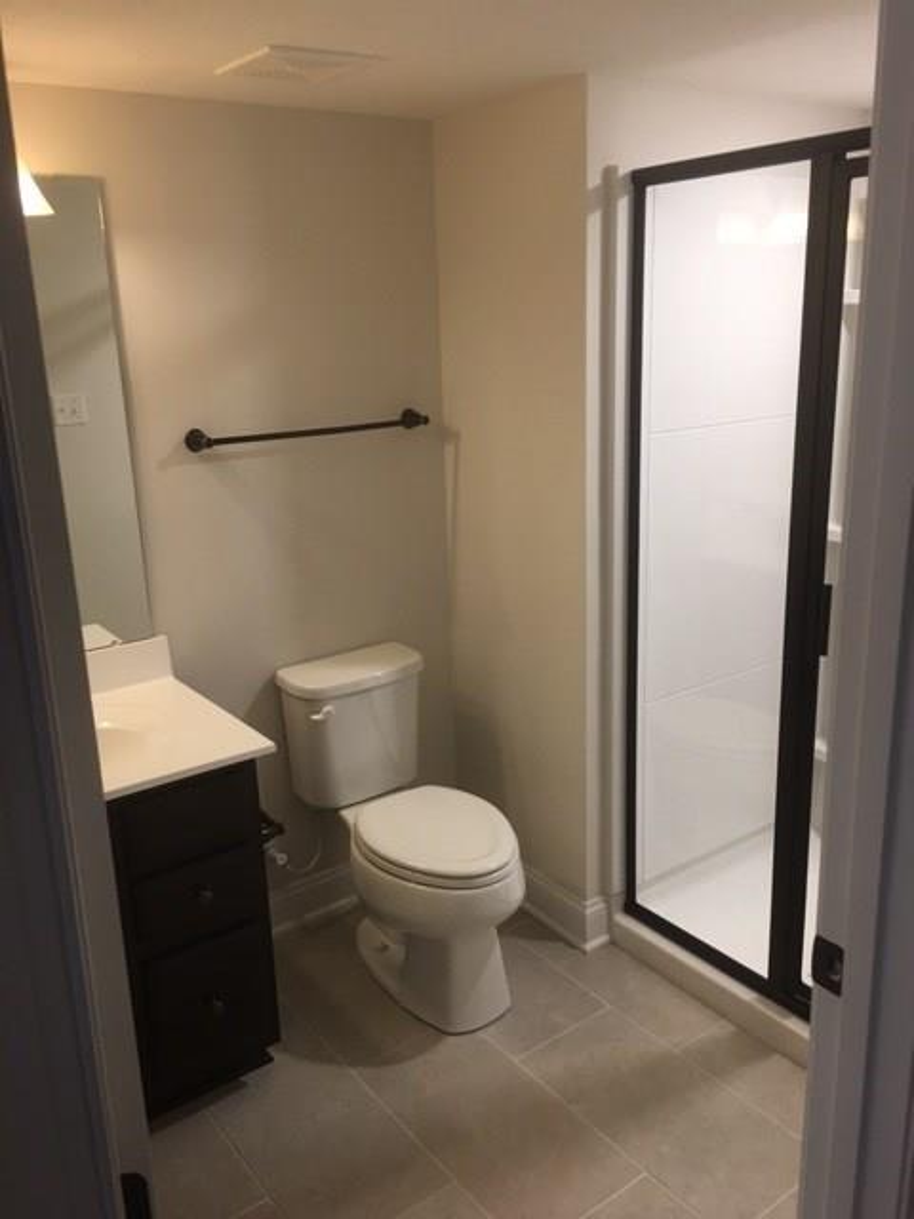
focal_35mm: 29
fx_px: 1021
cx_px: 457
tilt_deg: -15.1
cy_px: 610
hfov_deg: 48.2
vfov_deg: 61.7
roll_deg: +2.2
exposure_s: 1/15
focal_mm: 4.15
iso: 32
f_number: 2.2
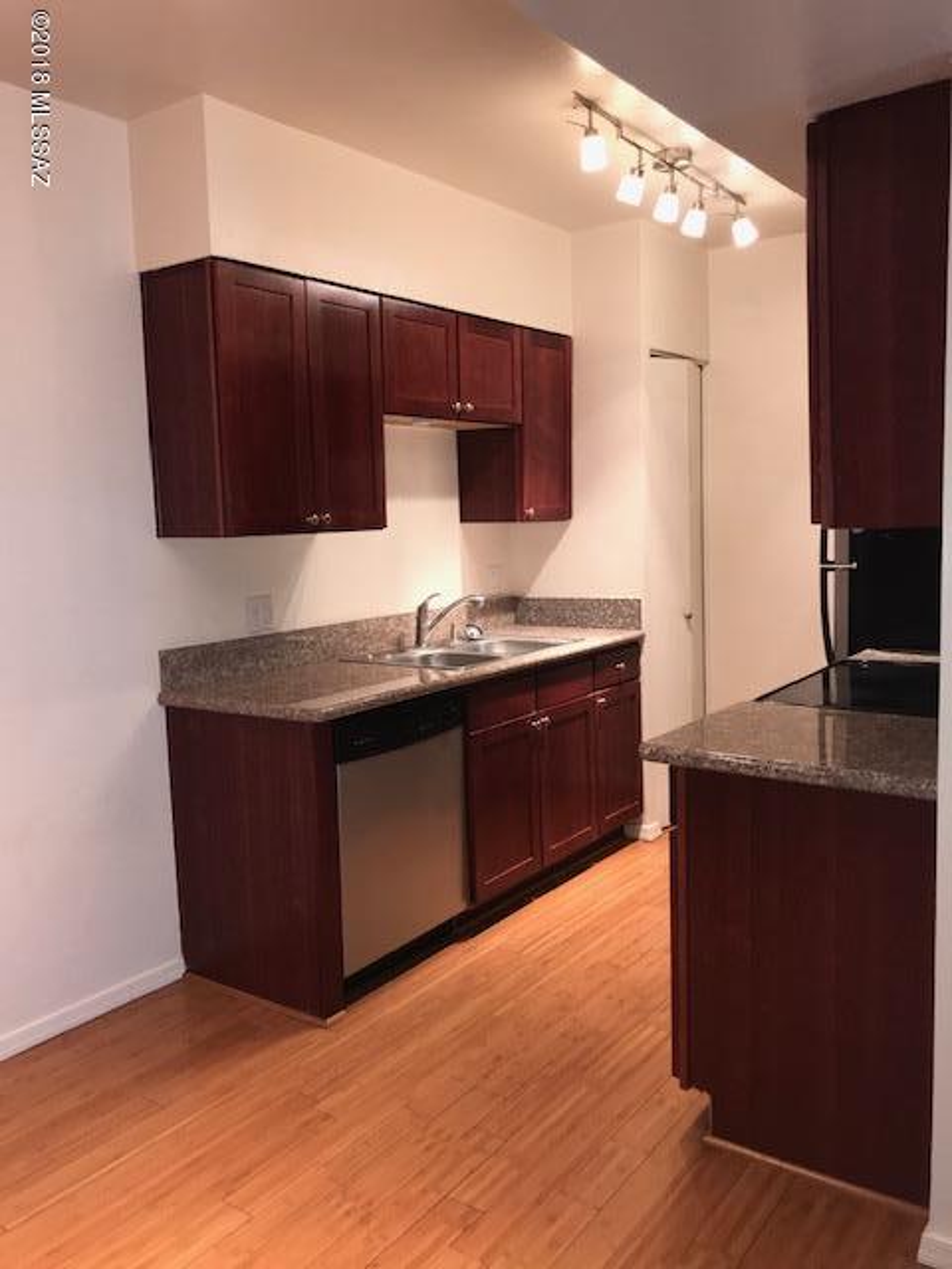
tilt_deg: -6.3
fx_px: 1027
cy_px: 634
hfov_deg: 49.7
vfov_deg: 63.4
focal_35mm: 28
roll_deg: +2.1
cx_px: 476
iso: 40
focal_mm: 3.99
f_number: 1.8
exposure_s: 1/30
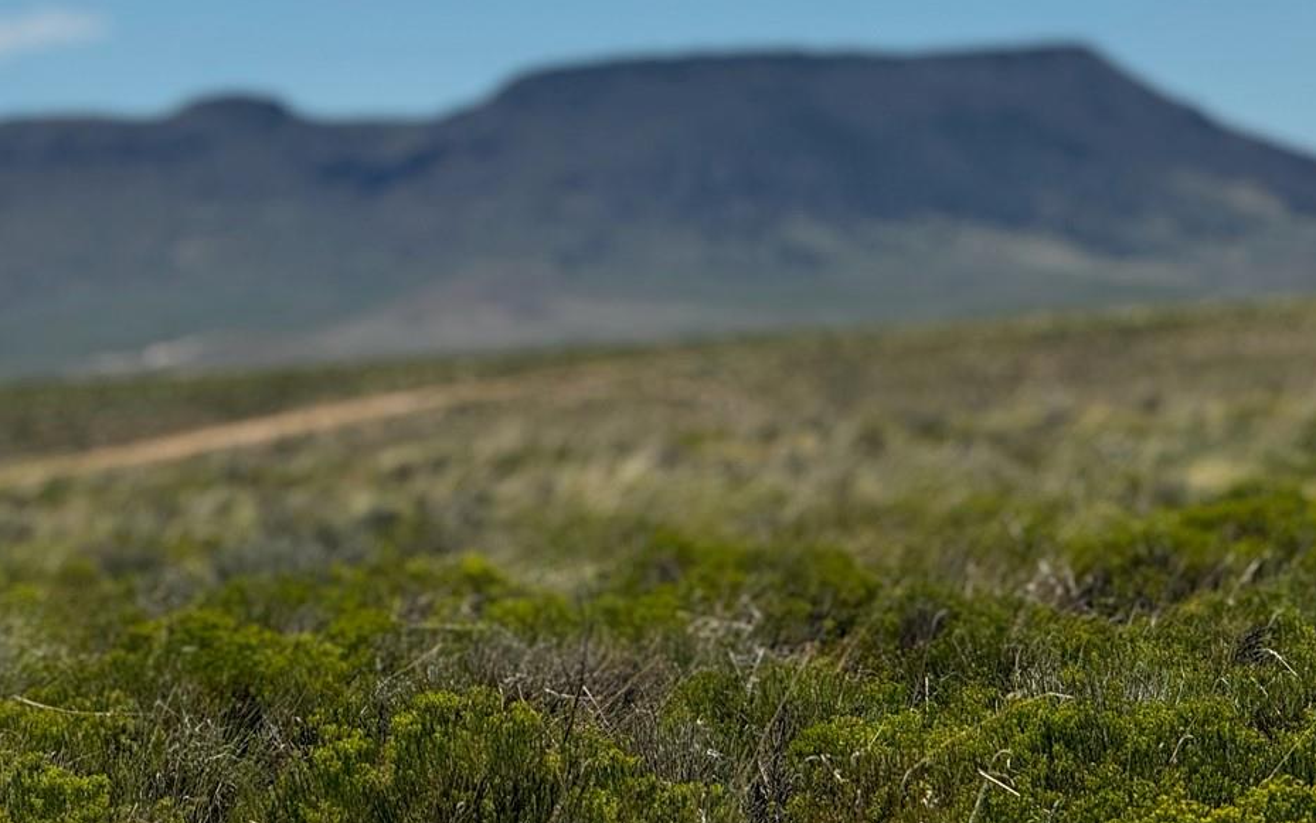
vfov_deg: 6.0
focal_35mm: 219
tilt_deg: -1.1
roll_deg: +3.0
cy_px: 433
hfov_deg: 9.6
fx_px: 7856
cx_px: 543
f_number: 2.8
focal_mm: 15.66
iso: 50
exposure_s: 1/1818
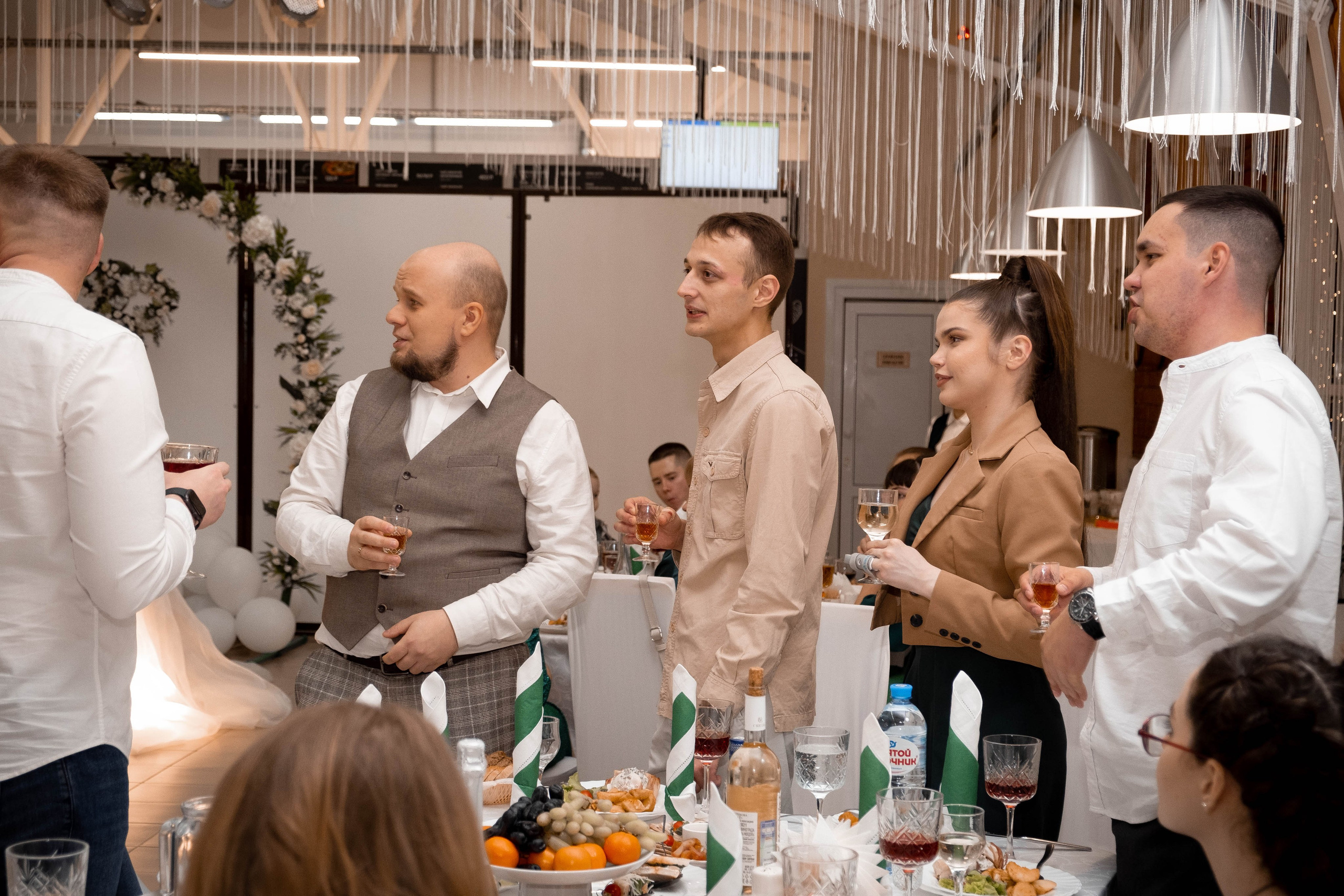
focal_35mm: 49
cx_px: 672
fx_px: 1829
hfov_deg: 40.3
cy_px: 448
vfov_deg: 27.5
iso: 1000
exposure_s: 1/180
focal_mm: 32.9
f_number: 3.6
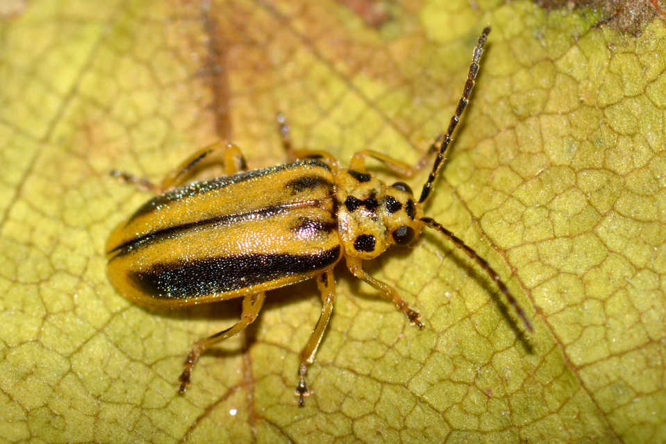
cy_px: 222
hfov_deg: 13.7
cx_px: 333
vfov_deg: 9.2
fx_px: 2776
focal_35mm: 150
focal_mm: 100
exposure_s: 1/200
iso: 100
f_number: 20
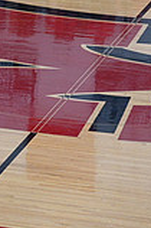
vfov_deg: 6.2
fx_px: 2081
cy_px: 1
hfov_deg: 4.1
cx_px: -253
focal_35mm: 330
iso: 4000
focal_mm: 90
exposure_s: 1/400
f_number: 4
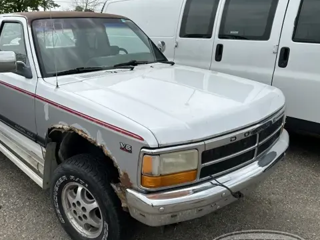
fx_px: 296
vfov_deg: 44.2
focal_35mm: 32
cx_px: 112
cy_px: 115
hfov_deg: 55.8
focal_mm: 6.86
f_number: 1.78
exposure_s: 1/5848
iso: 80
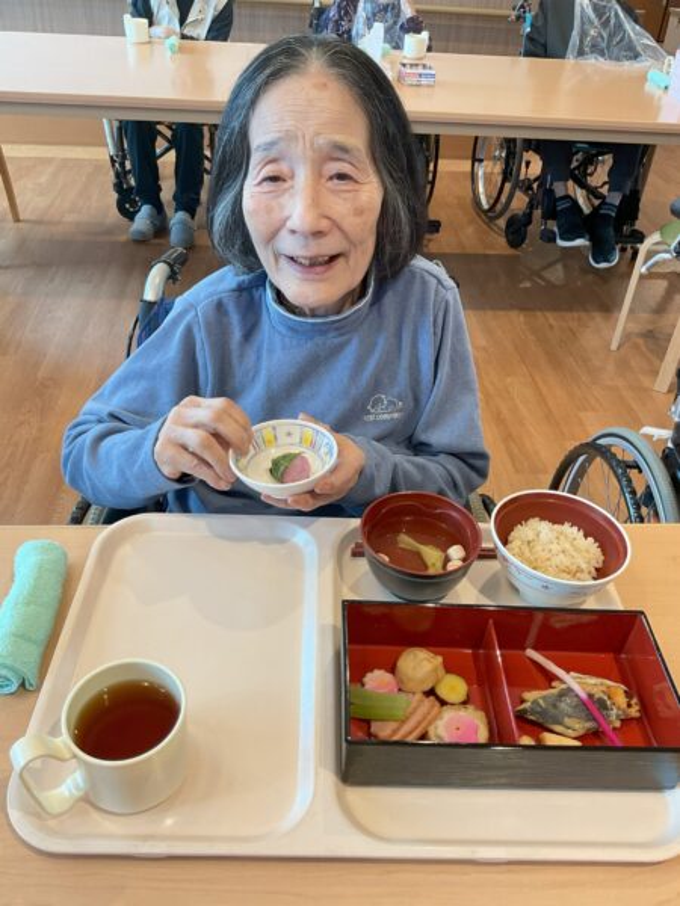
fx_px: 760
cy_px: 453
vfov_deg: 61.7
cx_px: 340
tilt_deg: -37.6
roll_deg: -2.5
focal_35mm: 29
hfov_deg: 48.2
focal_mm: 3
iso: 64
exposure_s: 1/60
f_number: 1.8
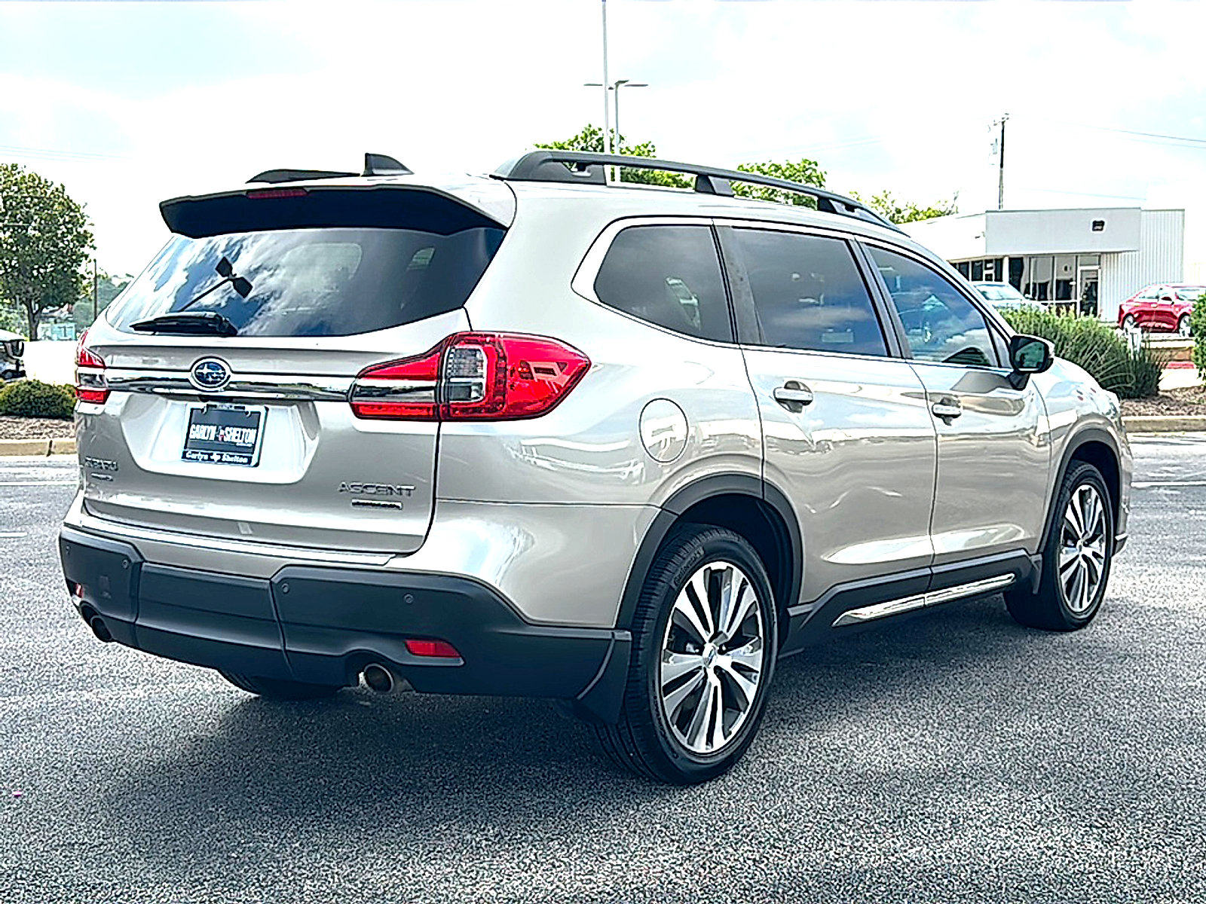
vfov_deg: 38.7
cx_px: 603
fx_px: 1289
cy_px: 452
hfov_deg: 50.1
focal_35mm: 37
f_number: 1.78
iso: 80
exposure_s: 1/3268
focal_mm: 6.86
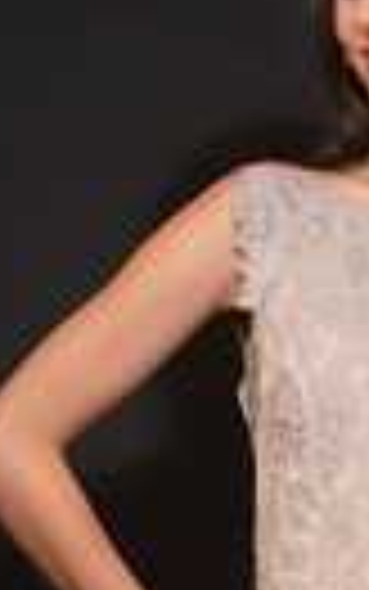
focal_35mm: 287
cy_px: 930
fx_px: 4613
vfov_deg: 7.2
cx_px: 441
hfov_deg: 4.6
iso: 400
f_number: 3.5
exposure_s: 1/160
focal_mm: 70
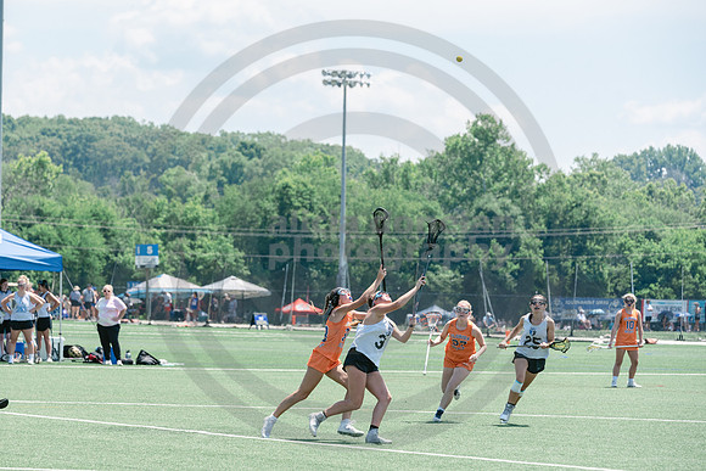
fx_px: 3775
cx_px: 294
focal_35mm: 192
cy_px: 234
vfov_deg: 7.1
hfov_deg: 10.7
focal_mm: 165
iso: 400
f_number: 5.6
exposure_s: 1/2000
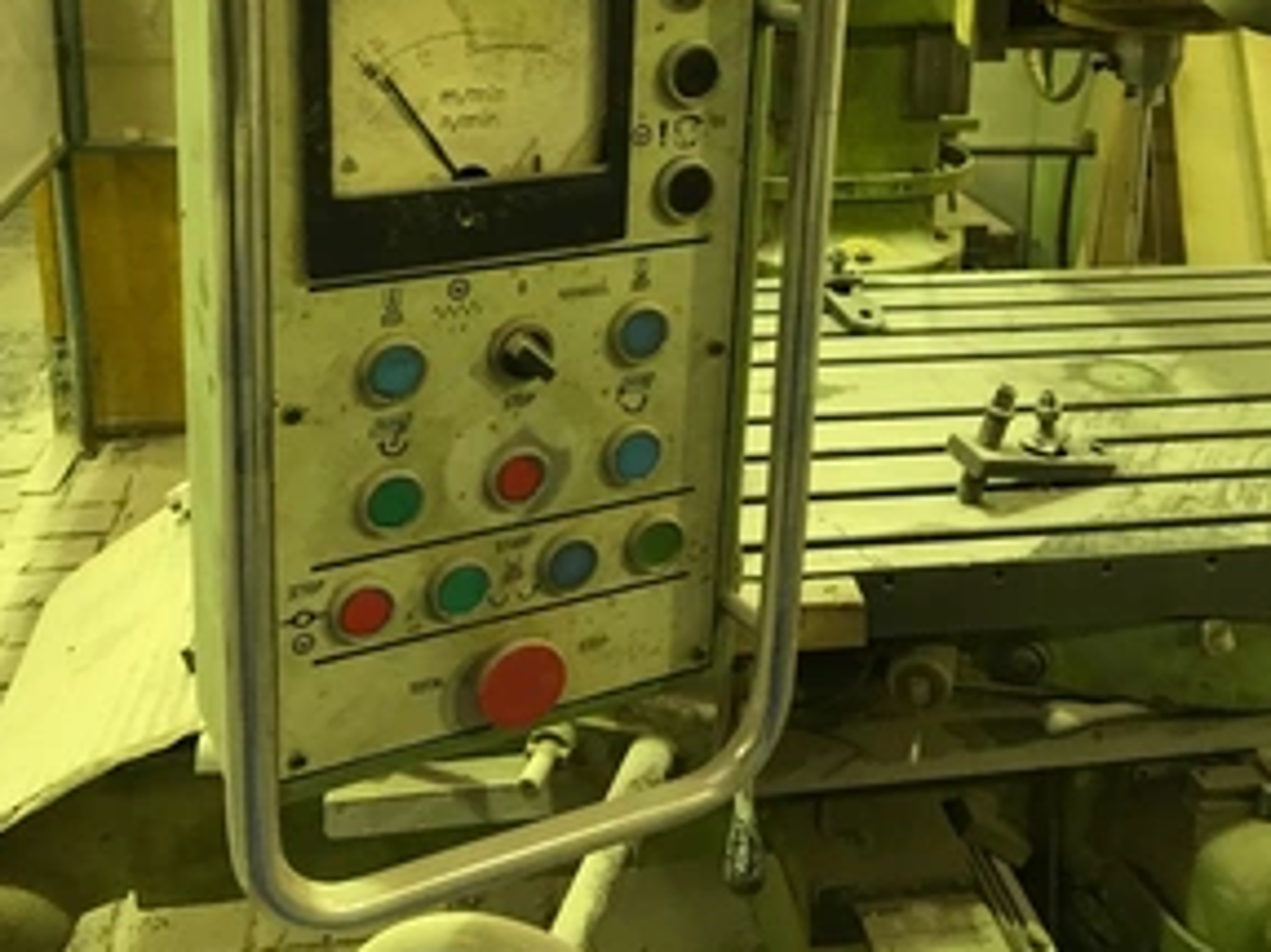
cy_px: 146
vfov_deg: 35.2
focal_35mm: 39
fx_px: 1431
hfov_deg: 47.9
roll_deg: -1.0
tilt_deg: -11.1
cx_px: 655
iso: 100
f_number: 1.8
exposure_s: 1/9
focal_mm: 3.99
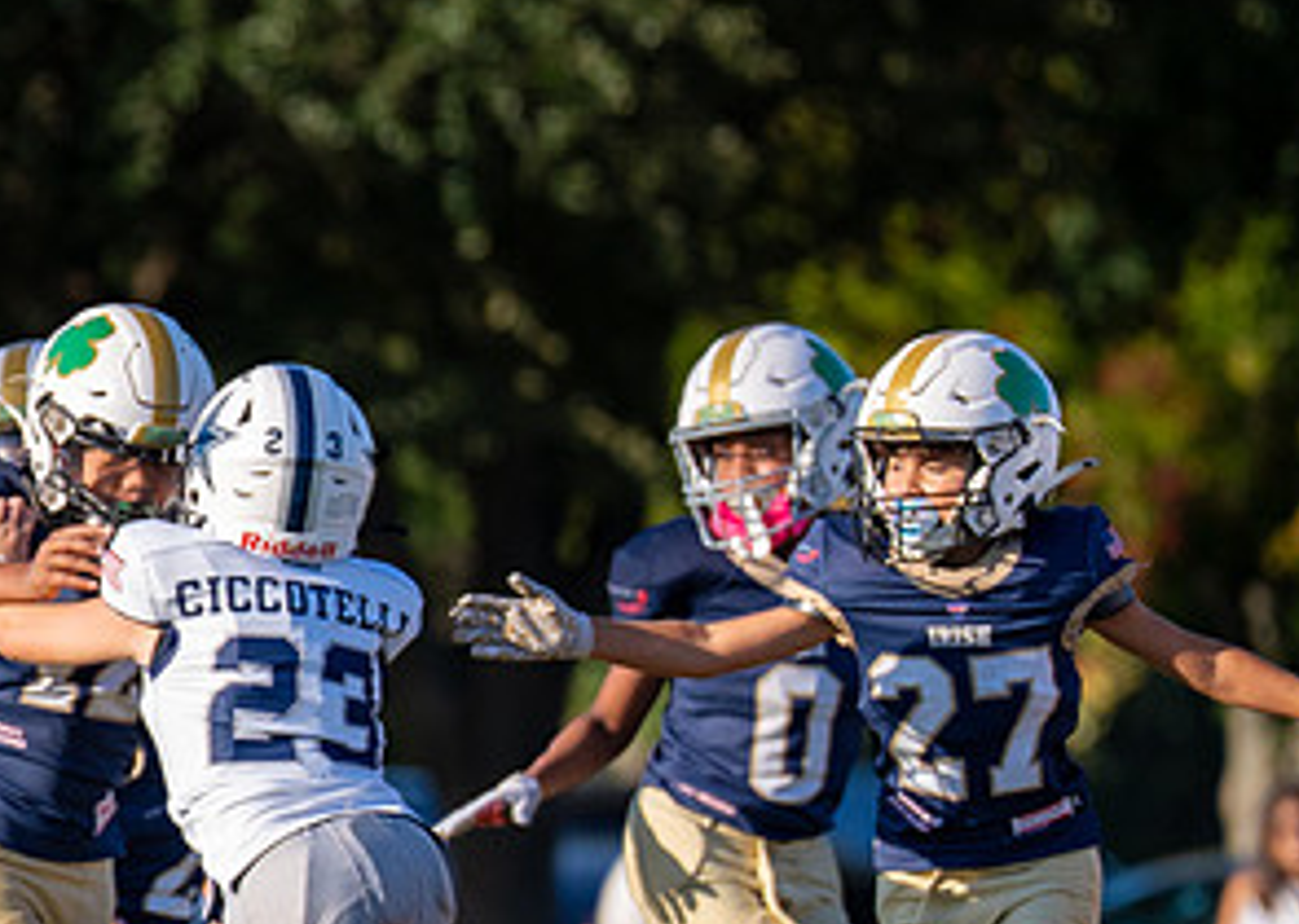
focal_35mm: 815
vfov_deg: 1.8
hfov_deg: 2.5
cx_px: -215
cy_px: 820
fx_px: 30033
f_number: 2.8
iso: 200
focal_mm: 200
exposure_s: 1/2500
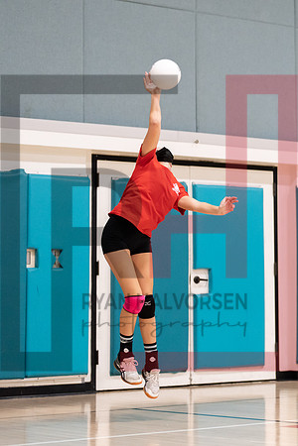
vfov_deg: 18.0
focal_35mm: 113
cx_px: 445
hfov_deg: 11.6
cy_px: 202
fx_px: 1408
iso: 1000
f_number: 1.2
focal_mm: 50
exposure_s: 1/1600
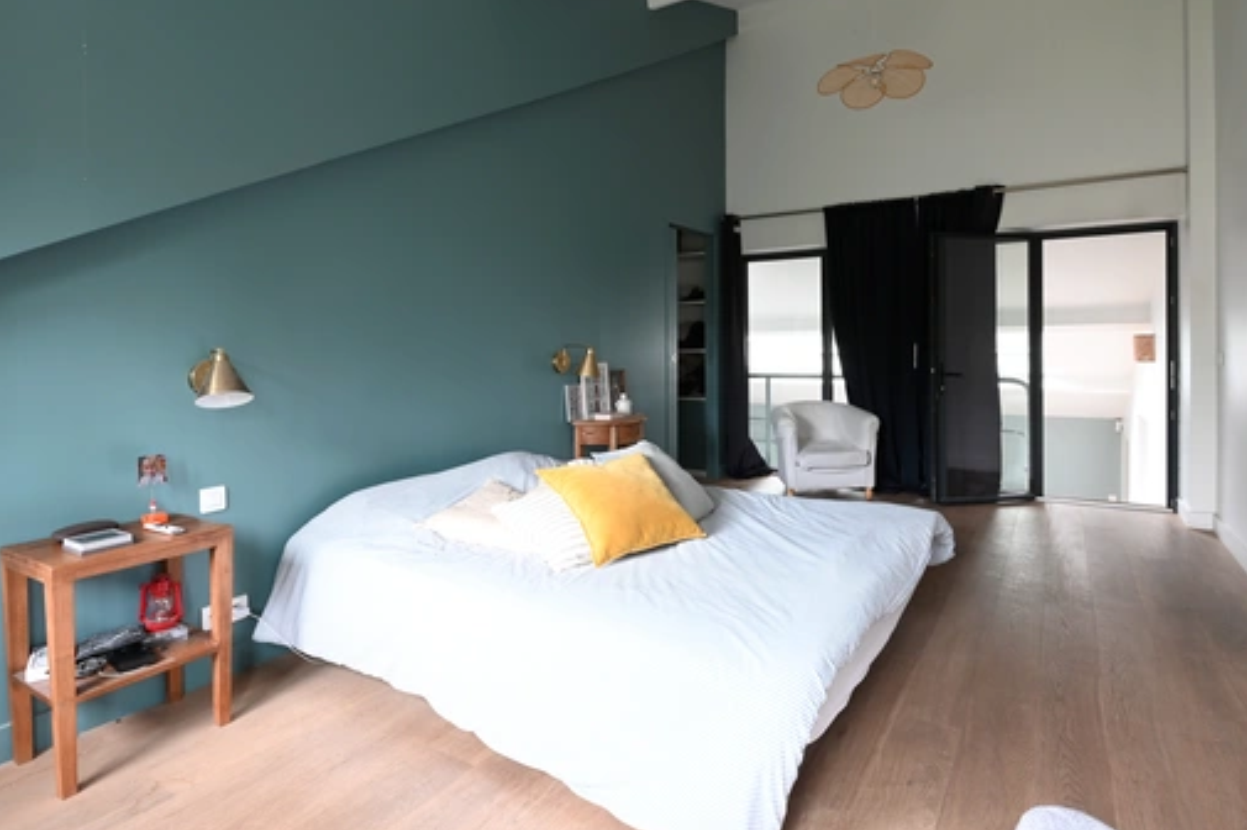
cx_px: 679
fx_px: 658
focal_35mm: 19
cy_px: 345
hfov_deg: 86.7
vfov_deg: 64.1
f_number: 11
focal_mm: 16
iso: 200
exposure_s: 1.3
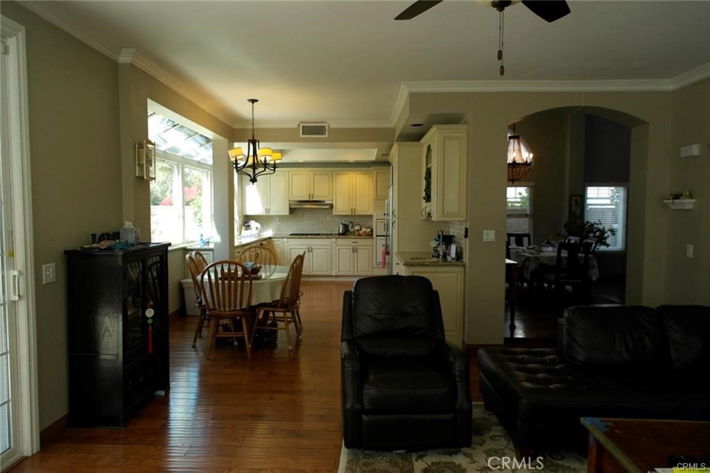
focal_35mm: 24
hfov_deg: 73.8
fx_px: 473
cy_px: 236
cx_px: 355
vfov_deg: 53.1
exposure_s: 1/100
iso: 100
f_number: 2.8
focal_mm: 16
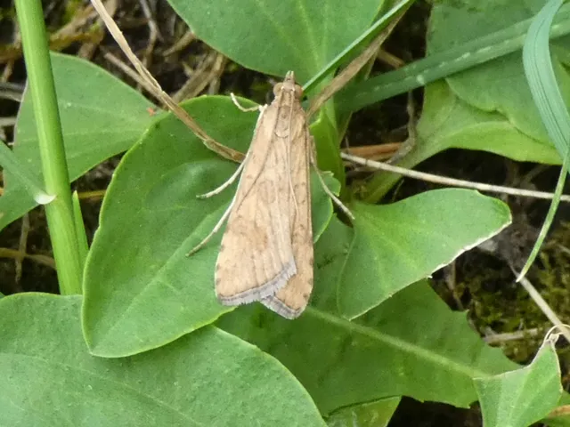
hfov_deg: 33.2
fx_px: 955
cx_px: 285
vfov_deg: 25.2
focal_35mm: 58
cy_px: 214
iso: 320
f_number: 4.1
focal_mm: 10.4
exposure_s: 1/80
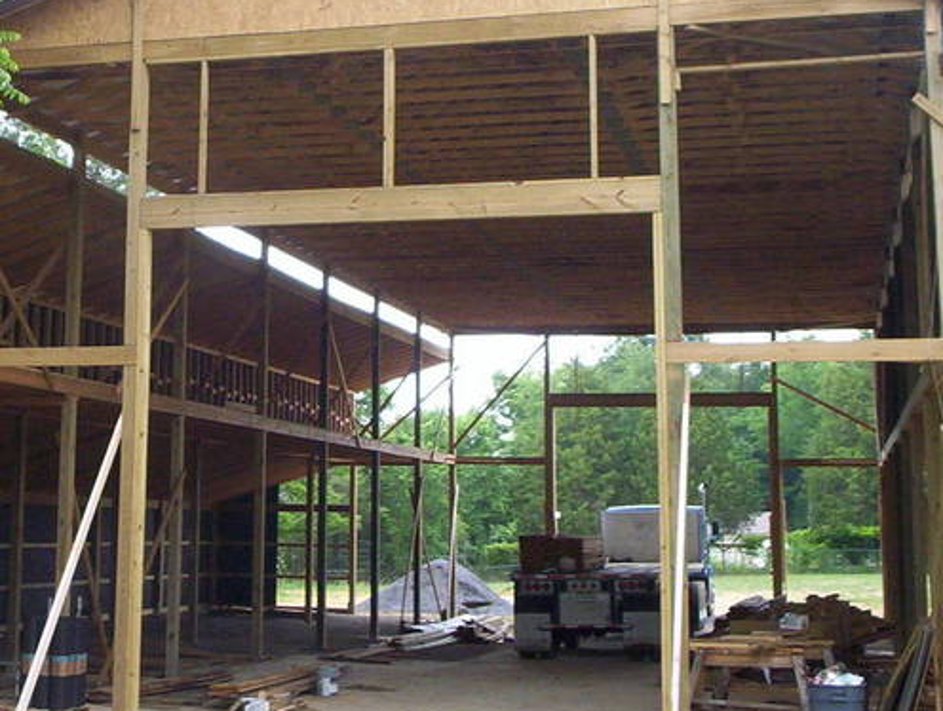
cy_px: 223
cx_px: 253
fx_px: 1692
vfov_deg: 23.6
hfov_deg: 30.7
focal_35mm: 62
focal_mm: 4.99
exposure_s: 1/73
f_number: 4.5
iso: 140
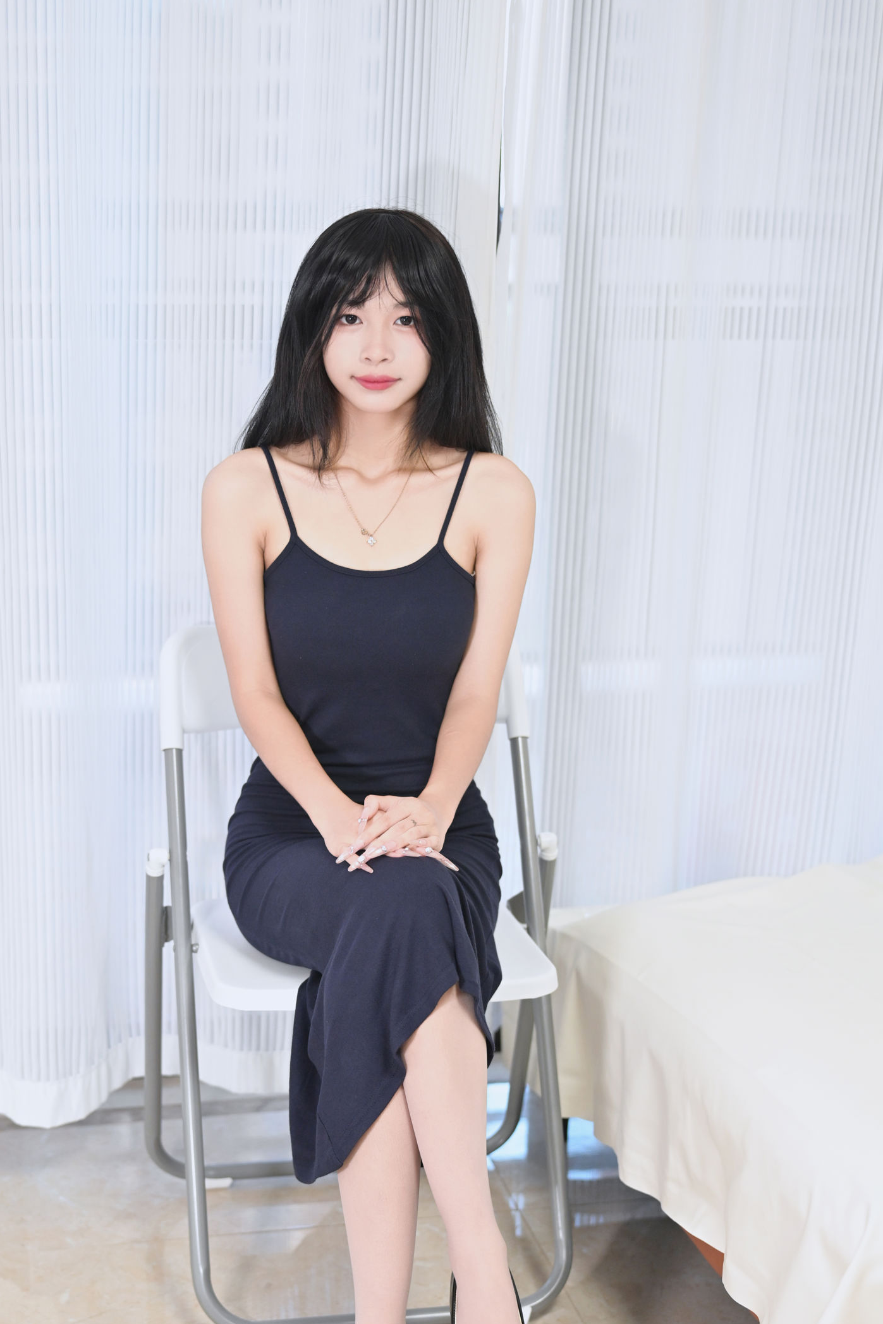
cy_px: 780
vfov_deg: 34.4
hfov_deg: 23.4
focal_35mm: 58
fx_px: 2133
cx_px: 417
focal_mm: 45
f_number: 2.1
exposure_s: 1/100
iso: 1400
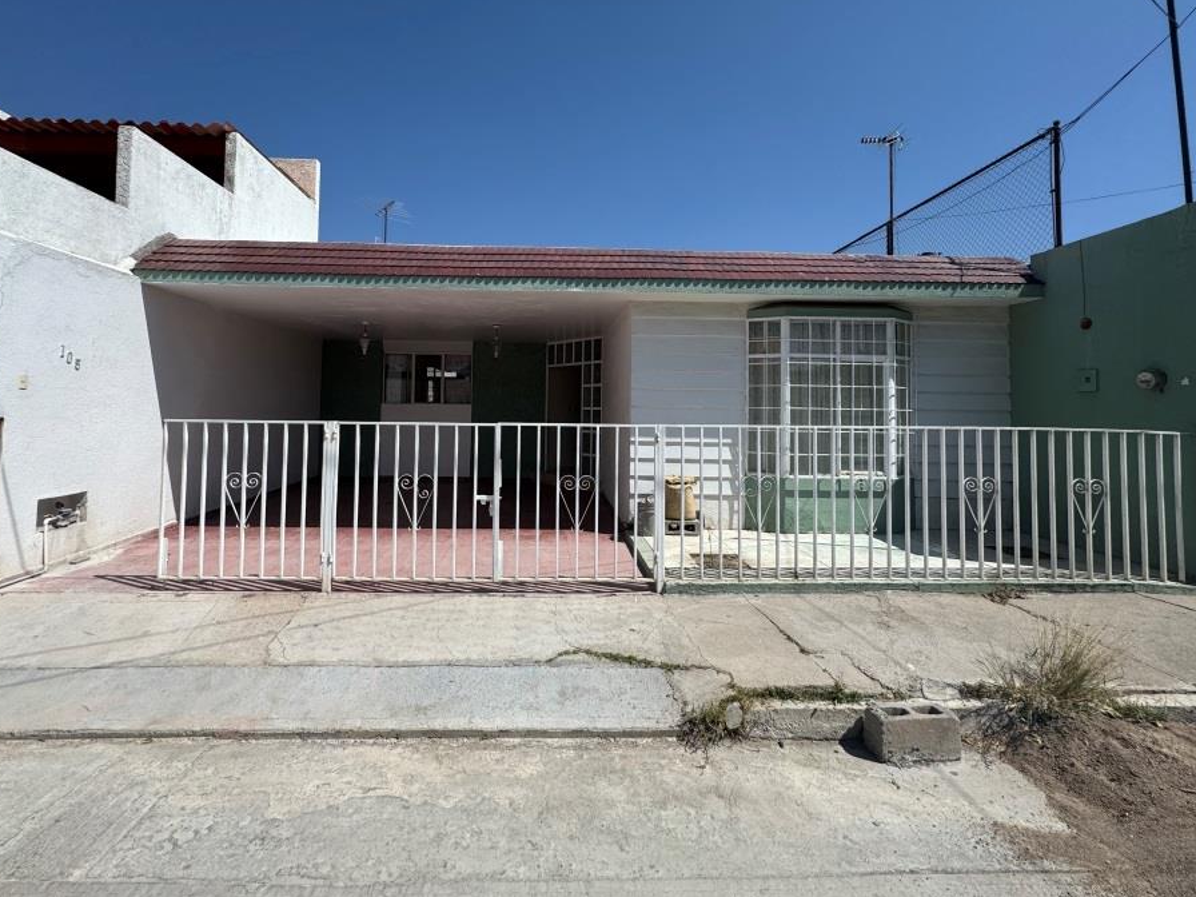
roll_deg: -0.5
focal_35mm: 16
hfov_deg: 94.4
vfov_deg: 77.7
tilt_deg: +2.0
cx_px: 557
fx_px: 553
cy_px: 390
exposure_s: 1/3106
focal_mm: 2.22
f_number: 2.2
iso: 40
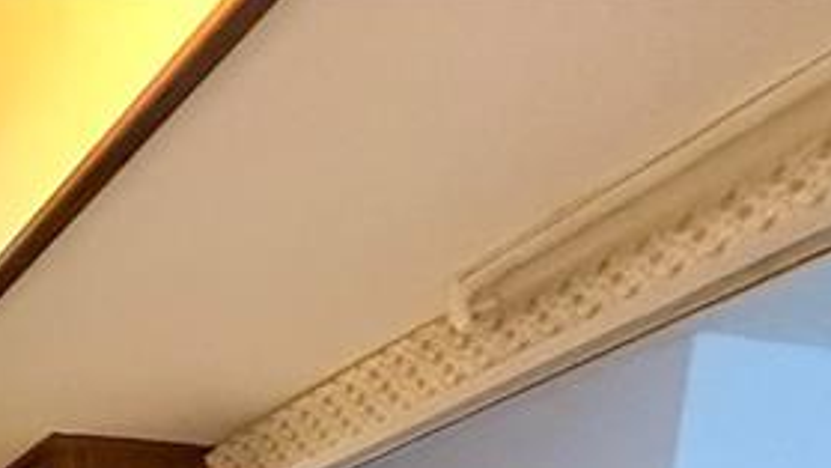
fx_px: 1234
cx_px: -304
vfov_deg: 14.3
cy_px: 1130
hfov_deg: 28.8
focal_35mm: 56
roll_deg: -1.2
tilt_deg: -11.0
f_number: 2.2
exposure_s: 1/60
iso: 640
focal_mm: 2.22
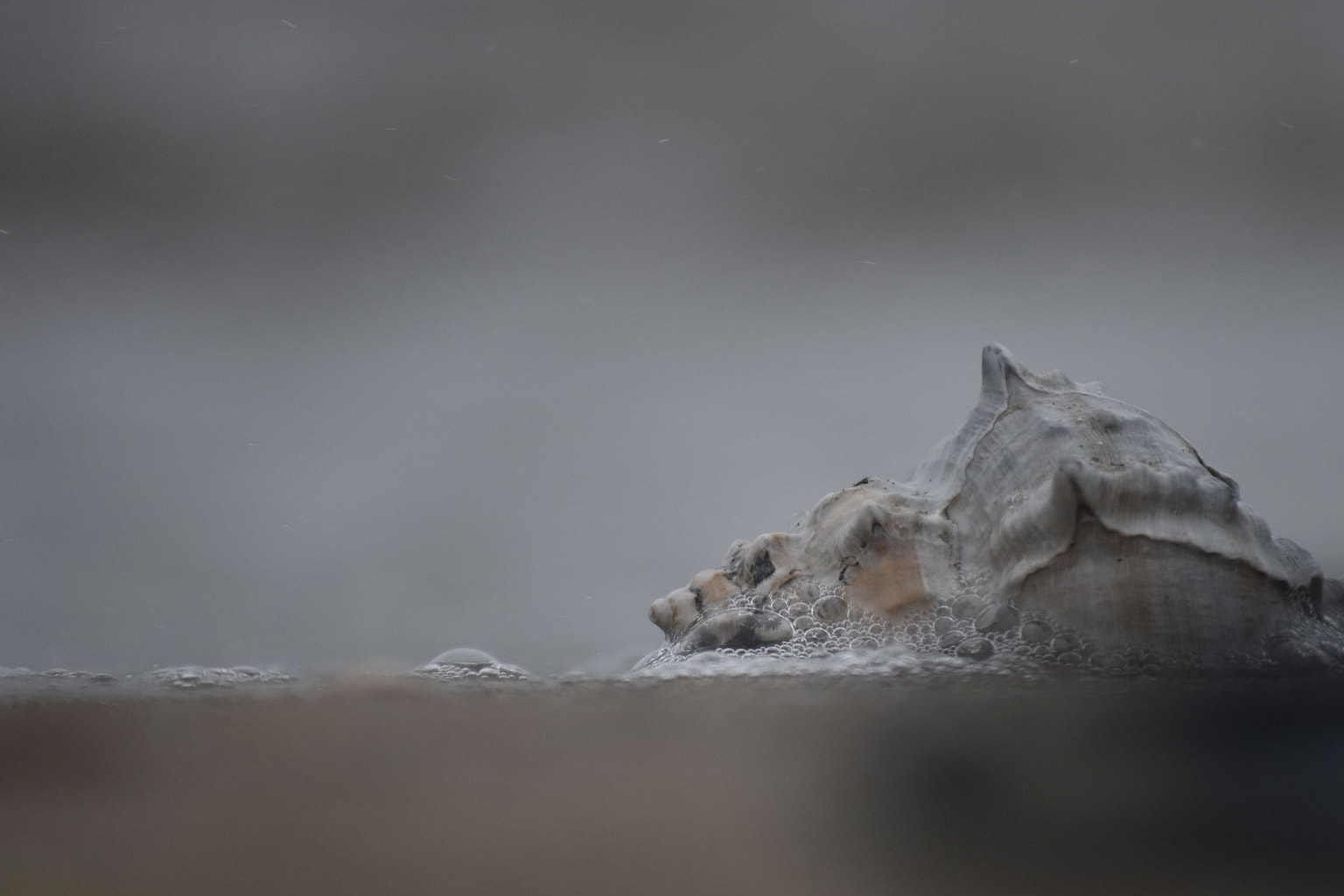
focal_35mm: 400
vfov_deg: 3.4
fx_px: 14932
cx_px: 791
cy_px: 525
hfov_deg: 5.2
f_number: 5.6
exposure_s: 1/1000
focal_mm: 200
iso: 400
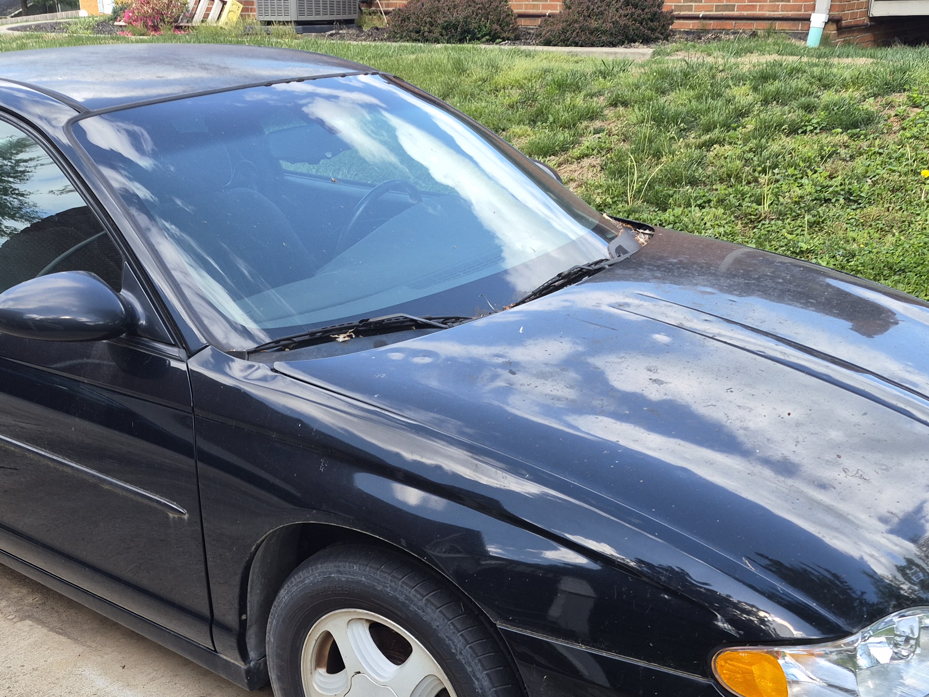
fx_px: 1073
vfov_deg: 34.7
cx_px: 399
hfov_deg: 46.7
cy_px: 572
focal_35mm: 40
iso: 80
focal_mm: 5.4
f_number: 1.8
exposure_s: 1/692
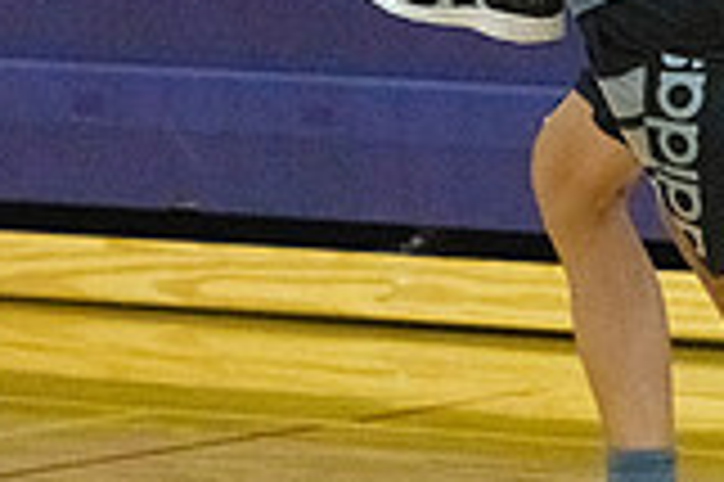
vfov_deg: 2.6
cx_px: 490
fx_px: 10507
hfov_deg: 3.9
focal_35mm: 523
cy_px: -164
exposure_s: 1/640
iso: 6400
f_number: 4.5
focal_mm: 145
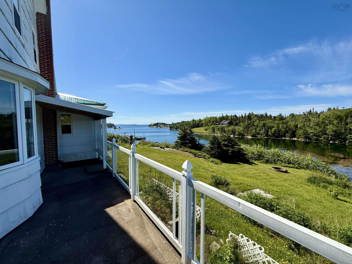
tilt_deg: -3.2
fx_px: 142
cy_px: 132
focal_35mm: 14
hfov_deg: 102.1
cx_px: 176
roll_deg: +0.3
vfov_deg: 85.7
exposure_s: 1/2717
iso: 50
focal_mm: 2.22
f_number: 2.2
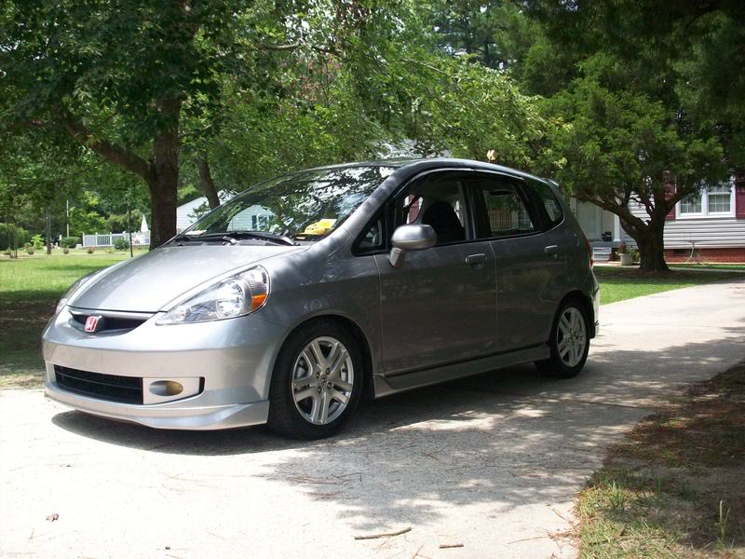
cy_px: 280
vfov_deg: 38.7
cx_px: 372
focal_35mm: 37
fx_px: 796
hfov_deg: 50.1
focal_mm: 6.2
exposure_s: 1/508
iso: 80
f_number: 2.8
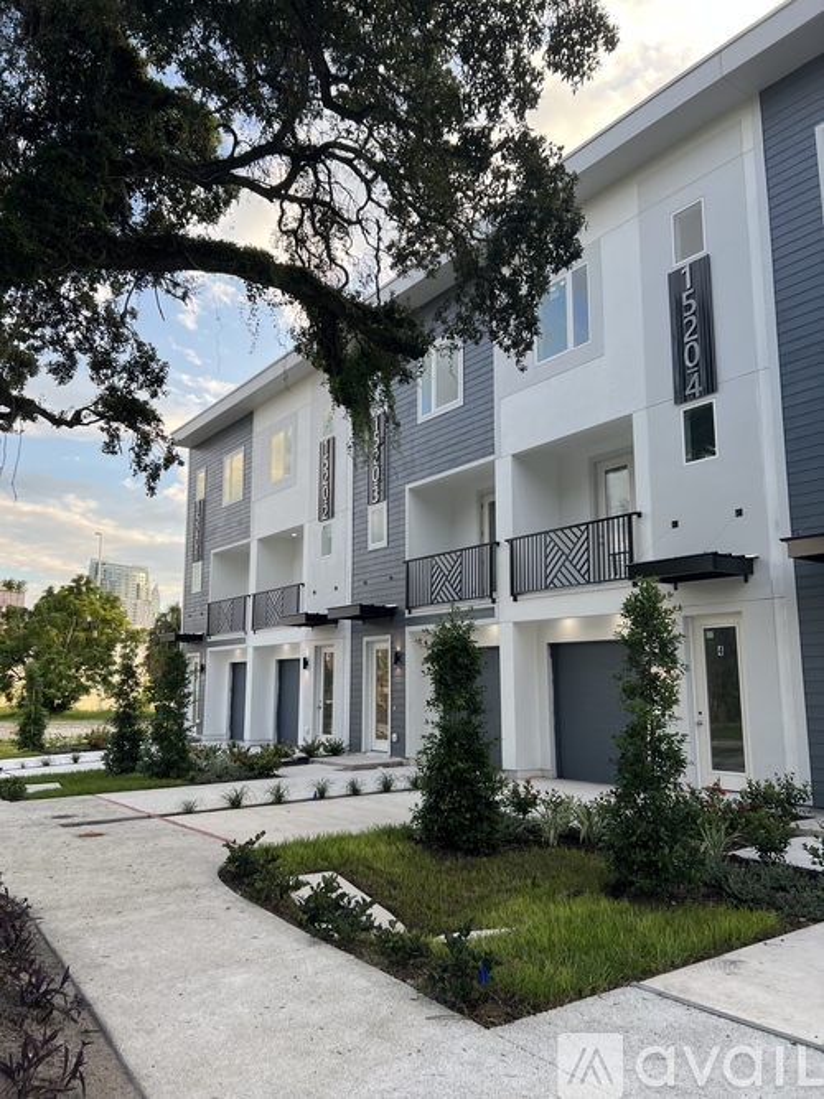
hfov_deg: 53.0
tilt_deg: +10.1
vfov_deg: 67.3
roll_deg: +0.9
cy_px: 550
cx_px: 412
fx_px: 825
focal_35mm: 26
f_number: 1.5
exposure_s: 1/591
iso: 50
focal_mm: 5.7
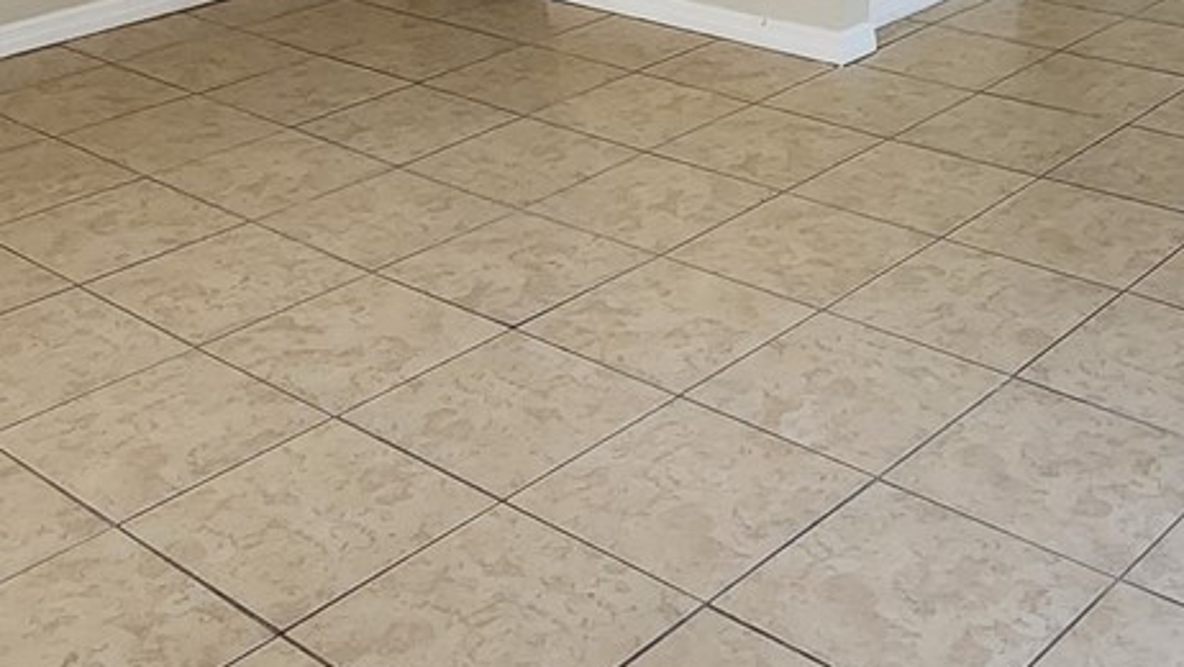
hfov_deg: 41.9
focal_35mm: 49
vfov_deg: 23.7
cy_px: 44
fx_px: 1539
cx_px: 697
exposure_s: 1/60
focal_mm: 2.2
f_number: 2.2
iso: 320
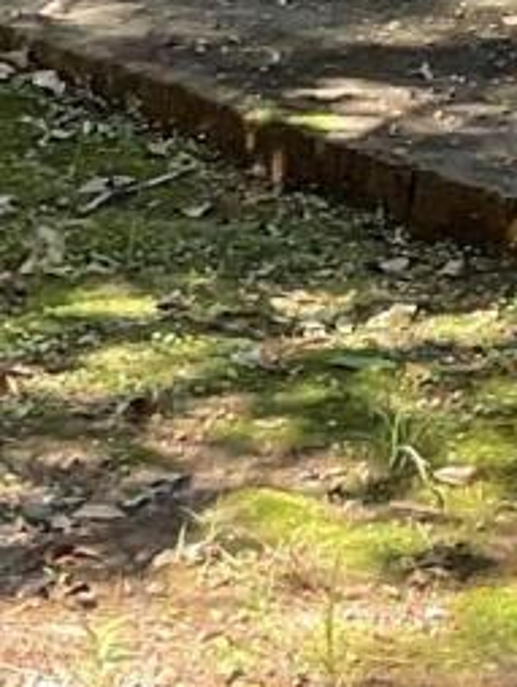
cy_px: -820
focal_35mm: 228
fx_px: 4533
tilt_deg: -1.0
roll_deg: -2.7
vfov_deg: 8.1
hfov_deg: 6.4
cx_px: 861
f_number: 1.8
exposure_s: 1/122
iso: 50
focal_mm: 3
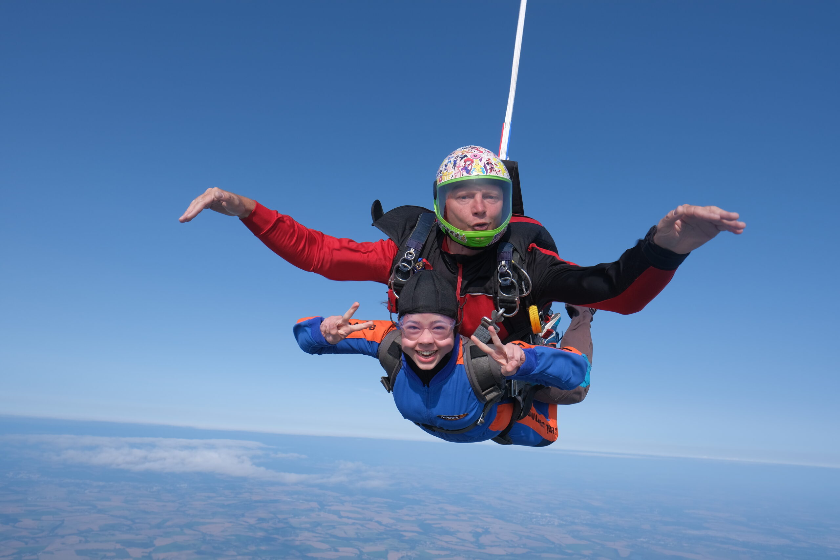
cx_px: 420
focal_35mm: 24
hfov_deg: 73.7
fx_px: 560
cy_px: 280
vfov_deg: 53.1
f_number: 5.6
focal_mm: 16
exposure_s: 1/850
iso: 160
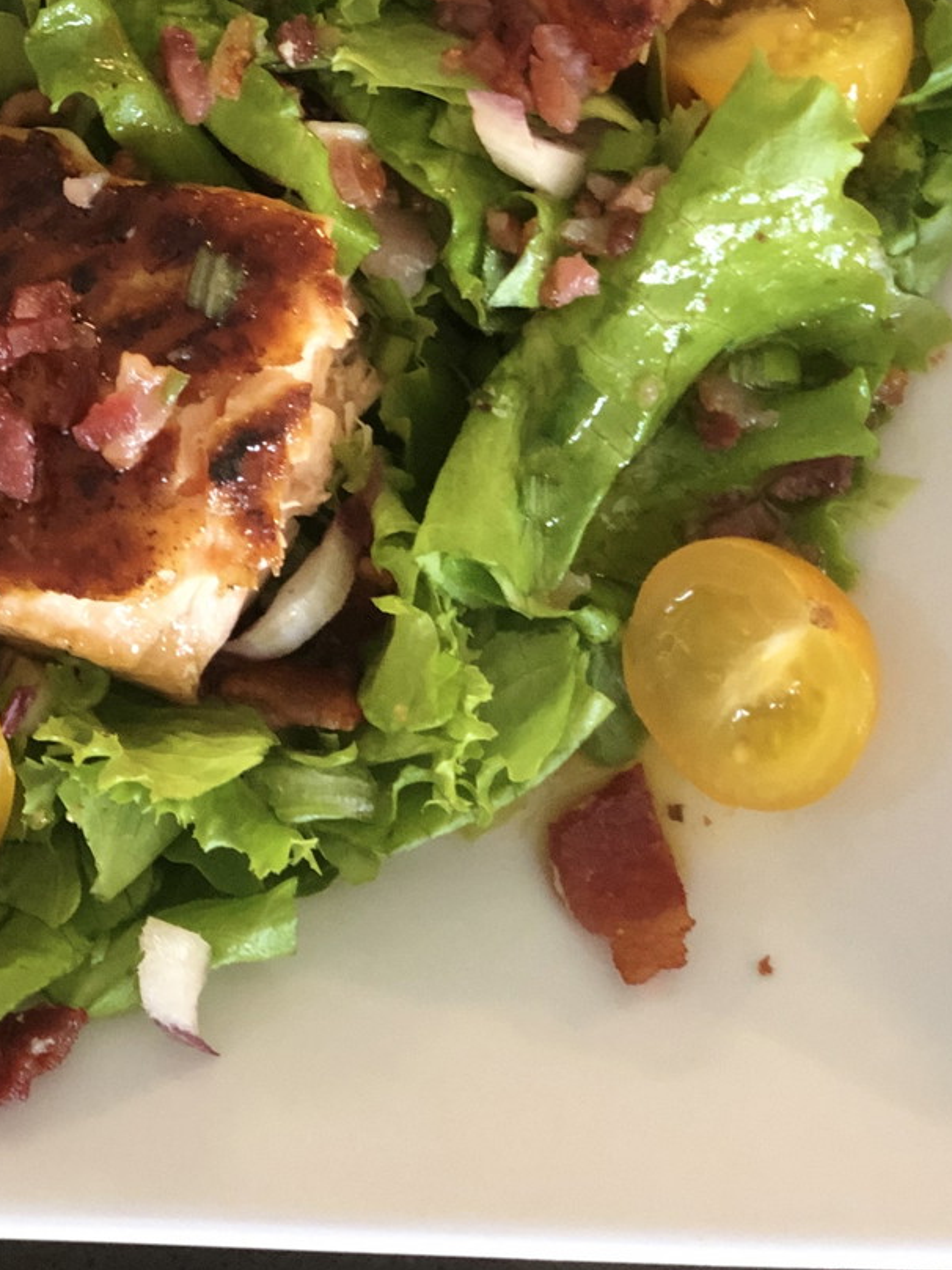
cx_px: 254
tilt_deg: -78.1
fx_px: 3777
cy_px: 156
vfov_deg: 18.8
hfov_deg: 14.3
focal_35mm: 103
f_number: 2.4
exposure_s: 1/12
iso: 160
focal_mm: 6
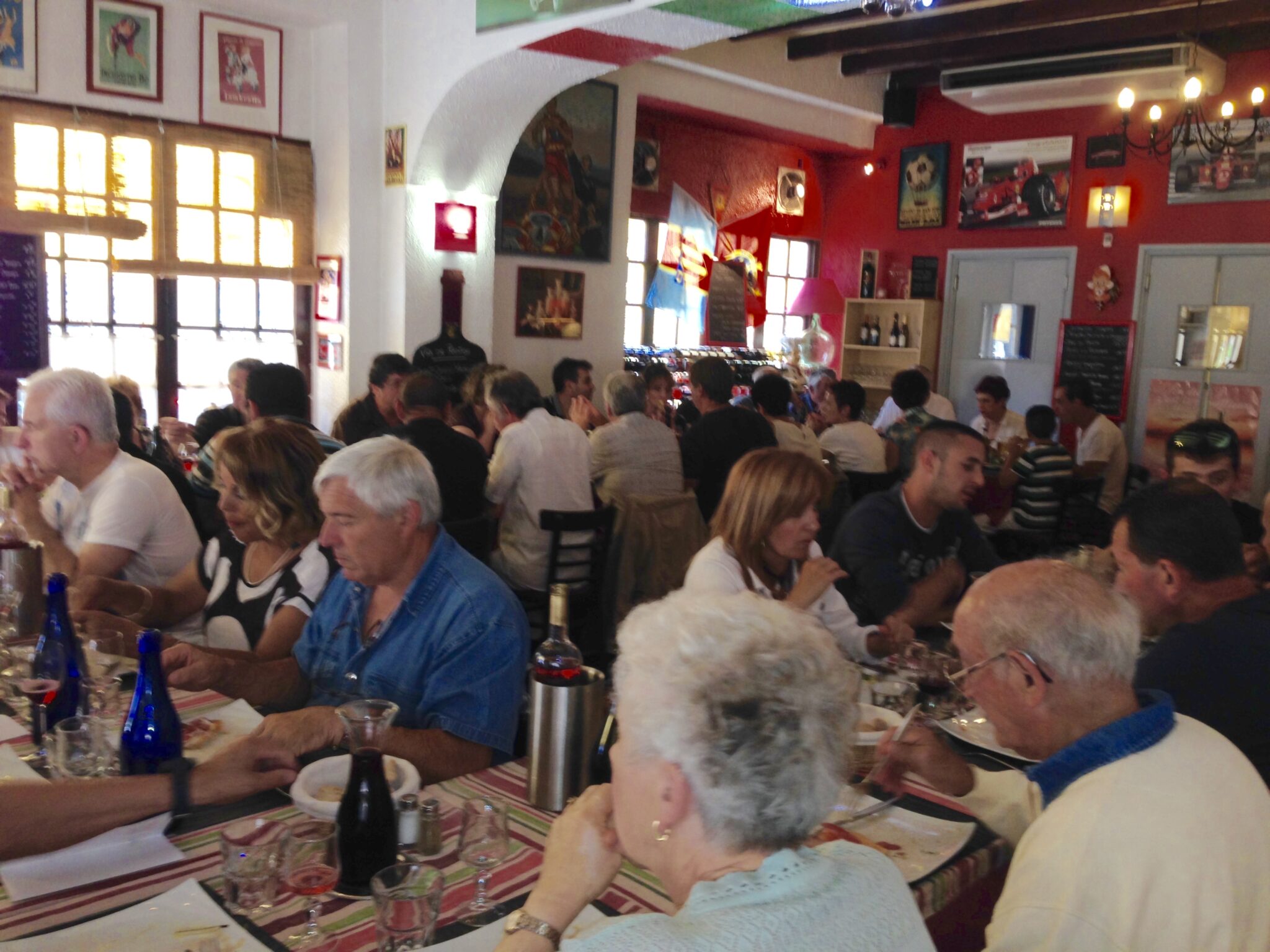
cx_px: 635
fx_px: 1211
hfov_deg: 55.4
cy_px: 476
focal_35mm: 33
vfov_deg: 42.9
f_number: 2.4
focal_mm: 4.12
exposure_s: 1/20
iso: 50
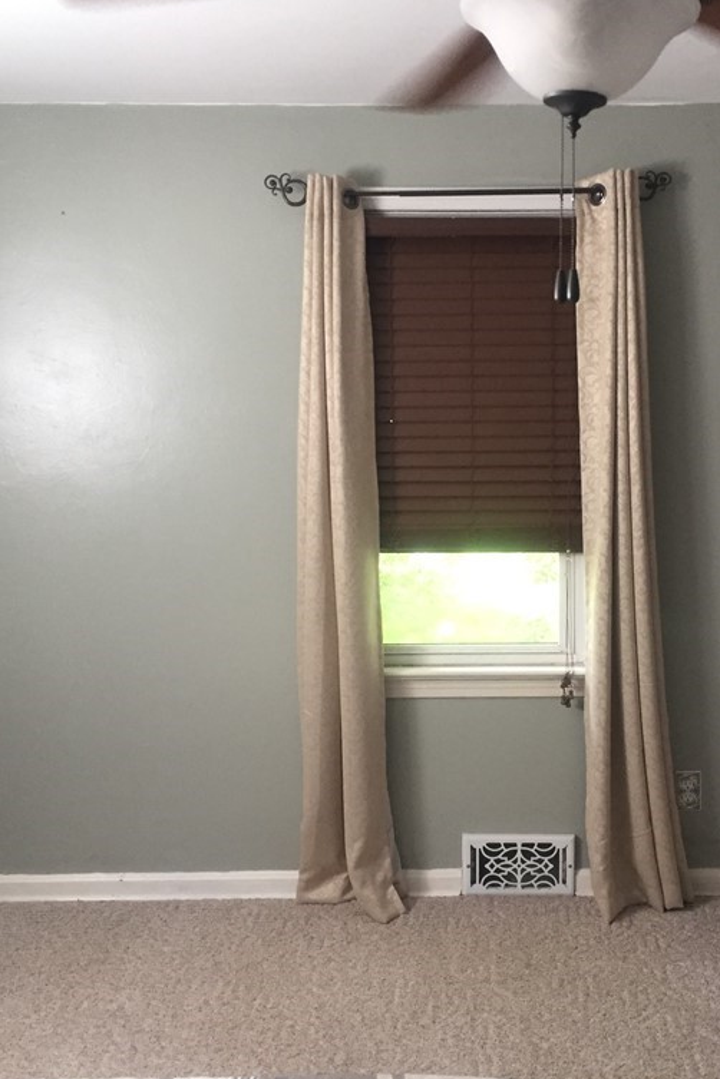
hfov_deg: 32.4
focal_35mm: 41
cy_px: 539
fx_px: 1230
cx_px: 482
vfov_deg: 47.4
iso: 160
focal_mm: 4.15
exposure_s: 1/30
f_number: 2.2
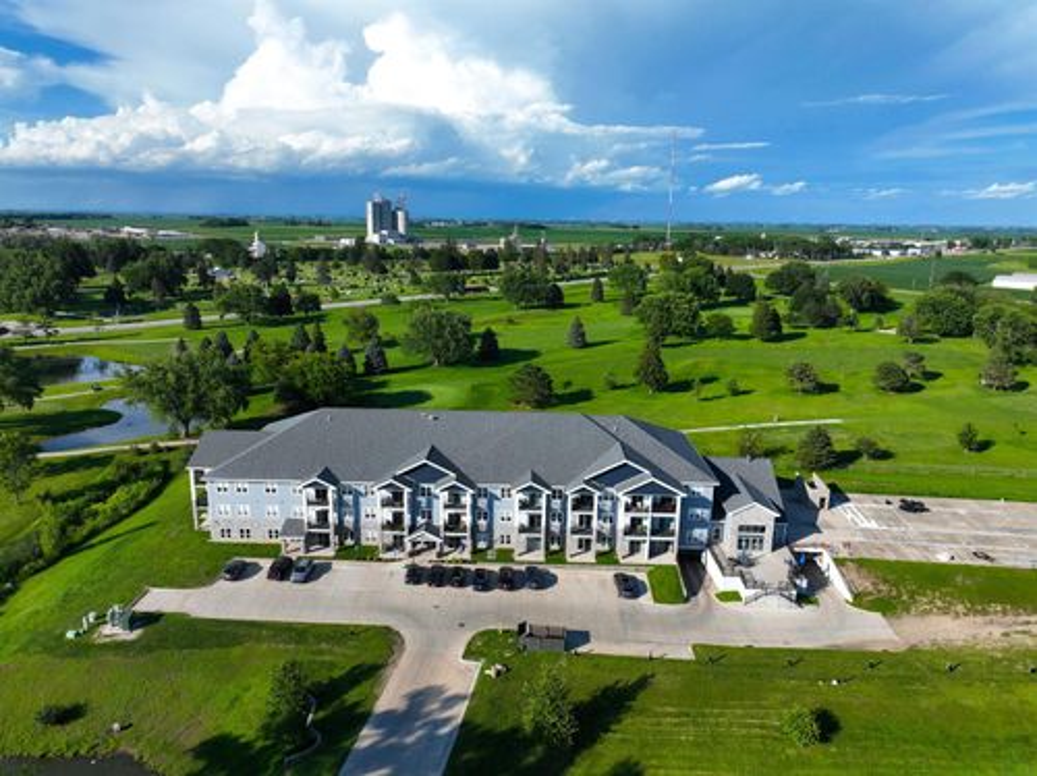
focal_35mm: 24
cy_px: 388
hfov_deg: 71.6
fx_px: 718
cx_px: 518
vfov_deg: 56.7
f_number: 2.8
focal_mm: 12.29
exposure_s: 1/2000
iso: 110
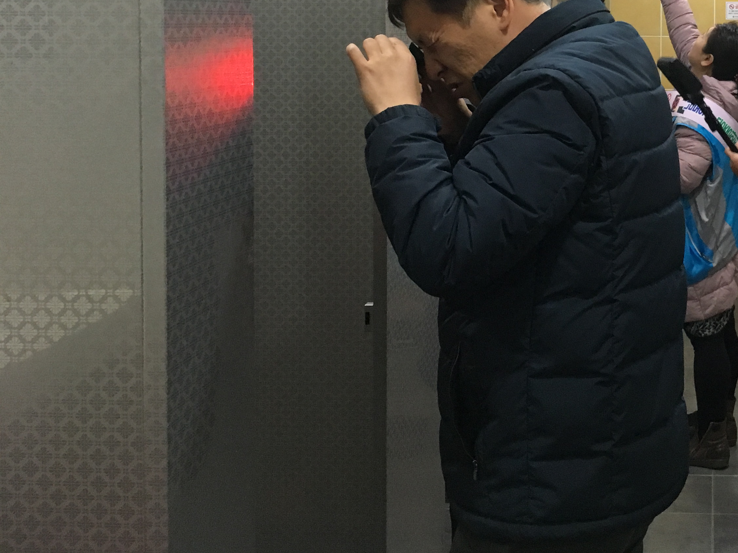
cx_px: 661
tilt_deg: -2.0
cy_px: 65
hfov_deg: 34.8
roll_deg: +0.4
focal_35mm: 52
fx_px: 1108
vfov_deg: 27.1
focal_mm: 4.15
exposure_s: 1/30
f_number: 2.2
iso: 160
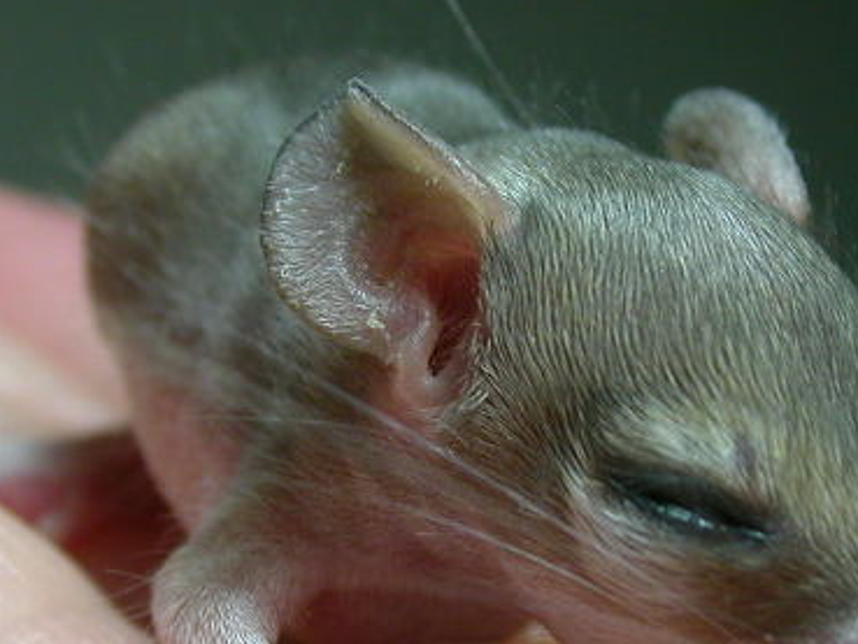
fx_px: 2752
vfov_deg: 13.3
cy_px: 477
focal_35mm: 111
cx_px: 500
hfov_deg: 17.7
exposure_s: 1/54.5
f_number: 3.5
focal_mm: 9.7
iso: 100
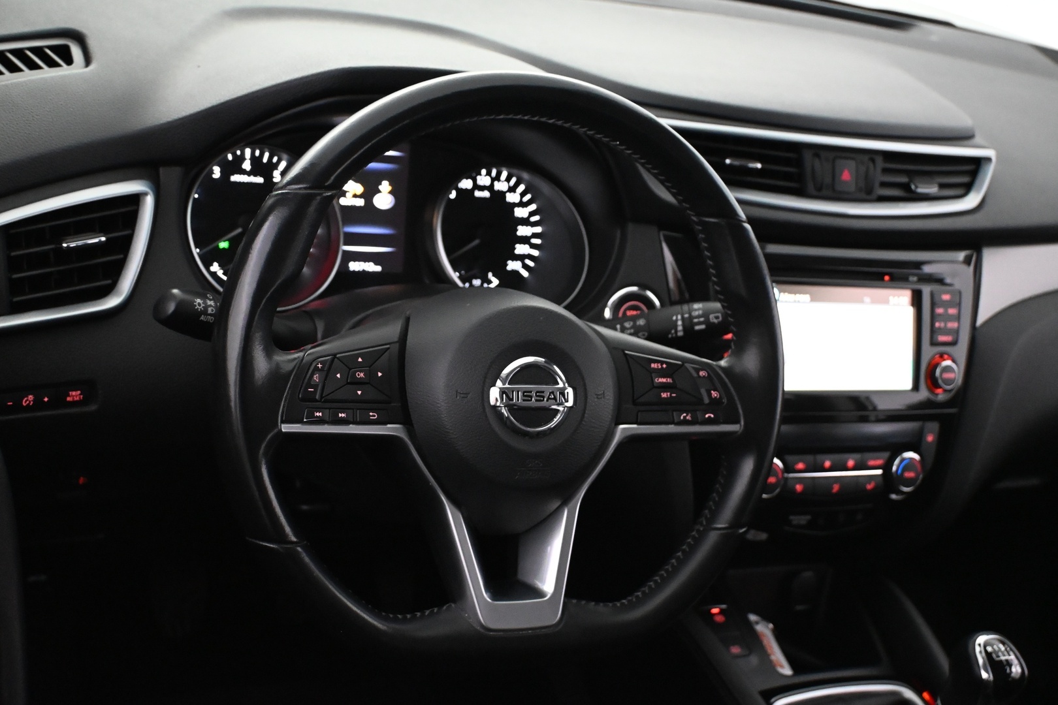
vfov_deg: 28.5
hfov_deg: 41.7
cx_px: 529
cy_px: 352
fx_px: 1389
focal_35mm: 47
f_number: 5
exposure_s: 1/60
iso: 5600
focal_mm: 31.5
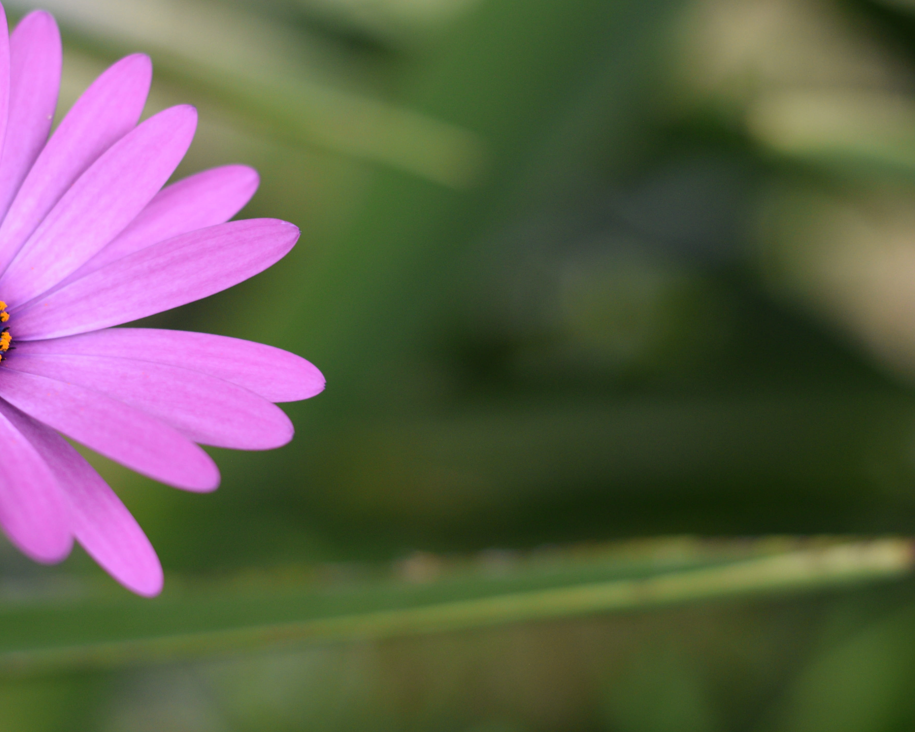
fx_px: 3222
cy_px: 320
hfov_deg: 16.1
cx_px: 223
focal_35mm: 119
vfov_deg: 13.0
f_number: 2.8
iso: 400
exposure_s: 1/320
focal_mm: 50
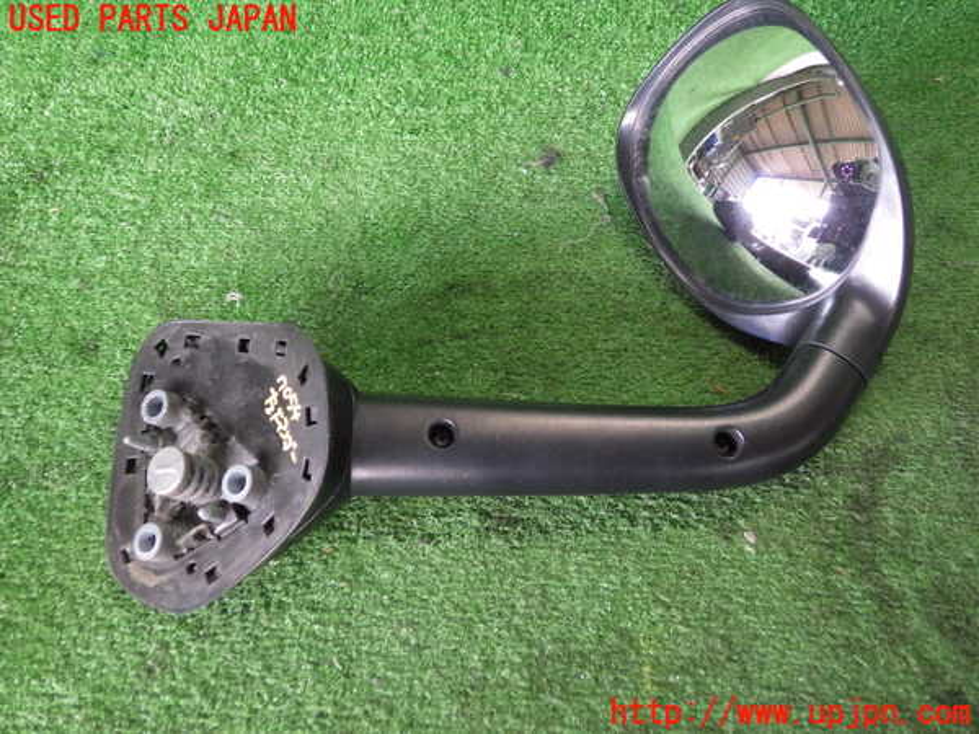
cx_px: 490
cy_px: 367
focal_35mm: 31
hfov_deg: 58.4
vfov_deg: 45.4
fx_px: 877
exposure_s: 1/50
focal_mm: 5.5
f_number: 2.3
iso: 640
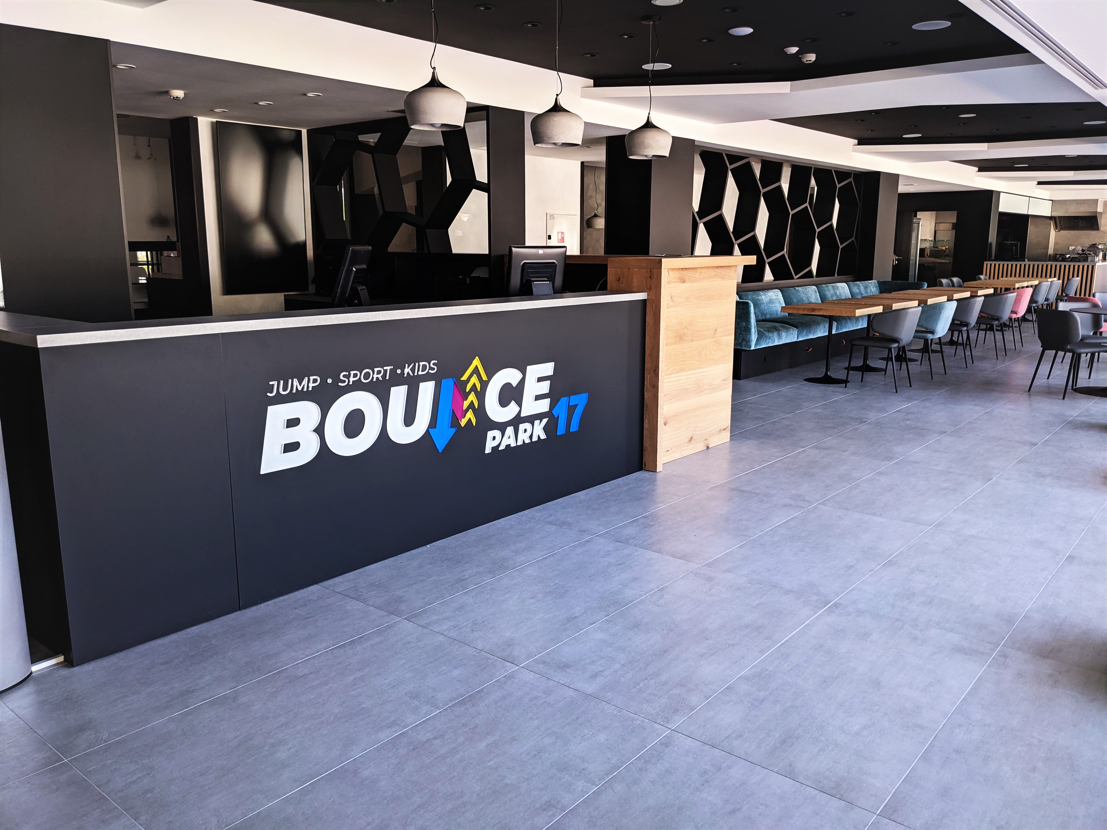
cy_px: 415
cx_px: 554
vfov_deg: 51.4
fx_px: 863
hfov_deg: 65.3
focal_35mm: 27
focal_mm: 4.38
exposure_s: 1/49.9
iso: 60
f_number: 1.73
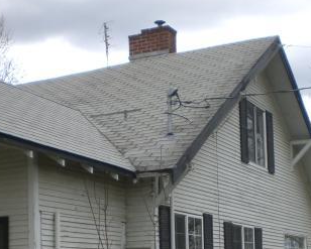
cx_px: 185
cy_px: 230
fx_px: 709
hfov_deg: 24.7
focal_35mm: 77
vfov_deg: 19.5
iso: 50
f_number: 3.1
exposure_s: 1/320
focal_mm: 6.3
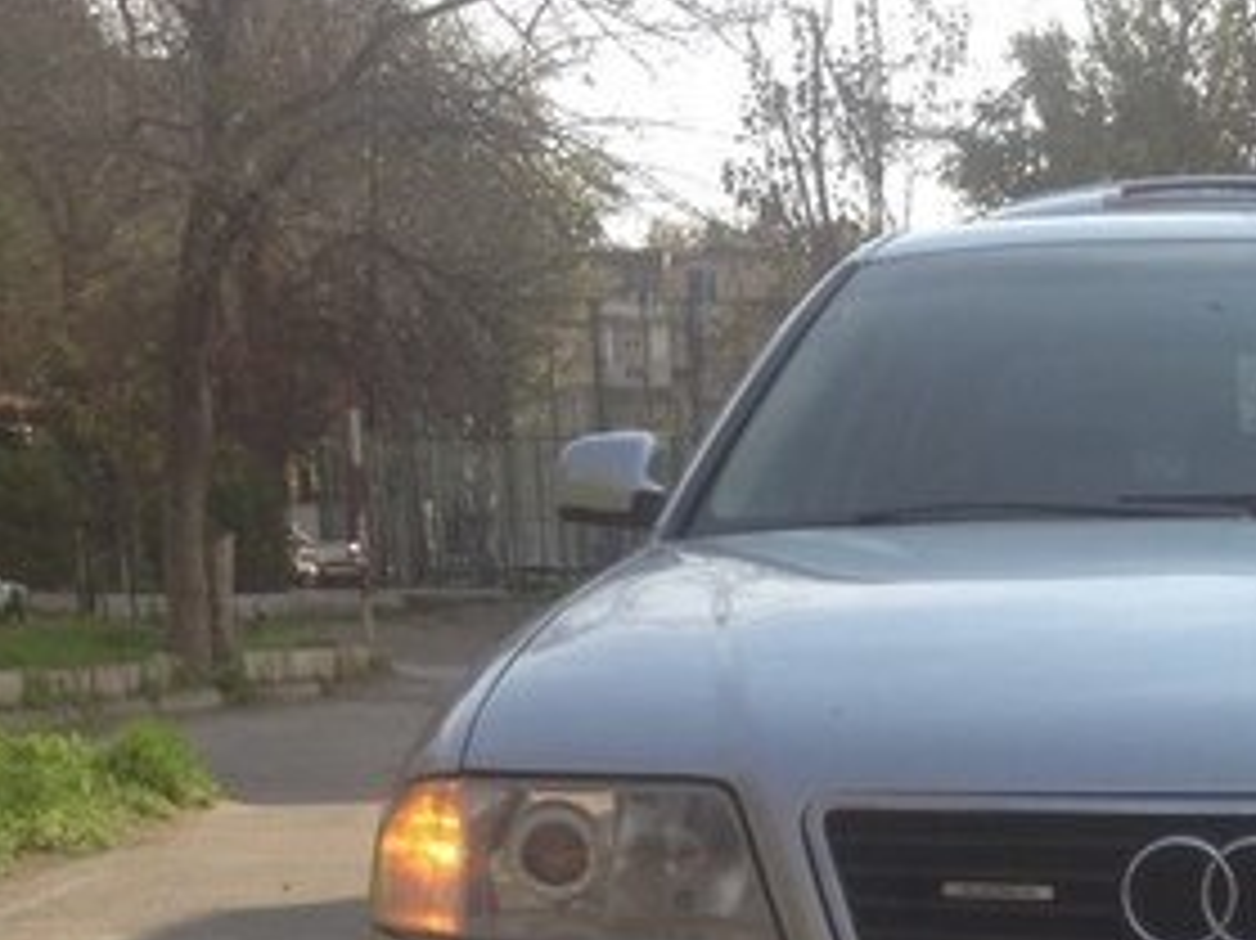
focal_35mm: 78
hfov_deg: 23.9
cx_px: 1265
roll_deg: +0.5
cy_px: 1023
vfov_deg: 18.2
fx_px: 2829
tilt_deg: -8.0
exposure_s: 1/985
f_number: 2.4
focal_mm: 4.12
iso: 50
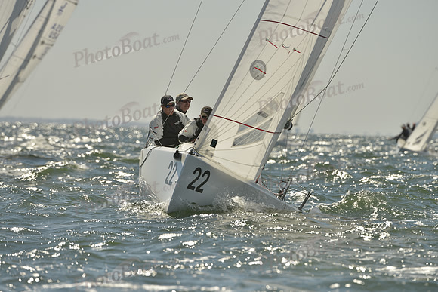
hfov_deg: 5.2
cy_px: 146
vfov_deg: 3.4
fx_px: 4868
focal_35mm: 400
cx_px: 219
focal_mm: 400
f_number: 8
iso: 280
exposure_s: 1/1600
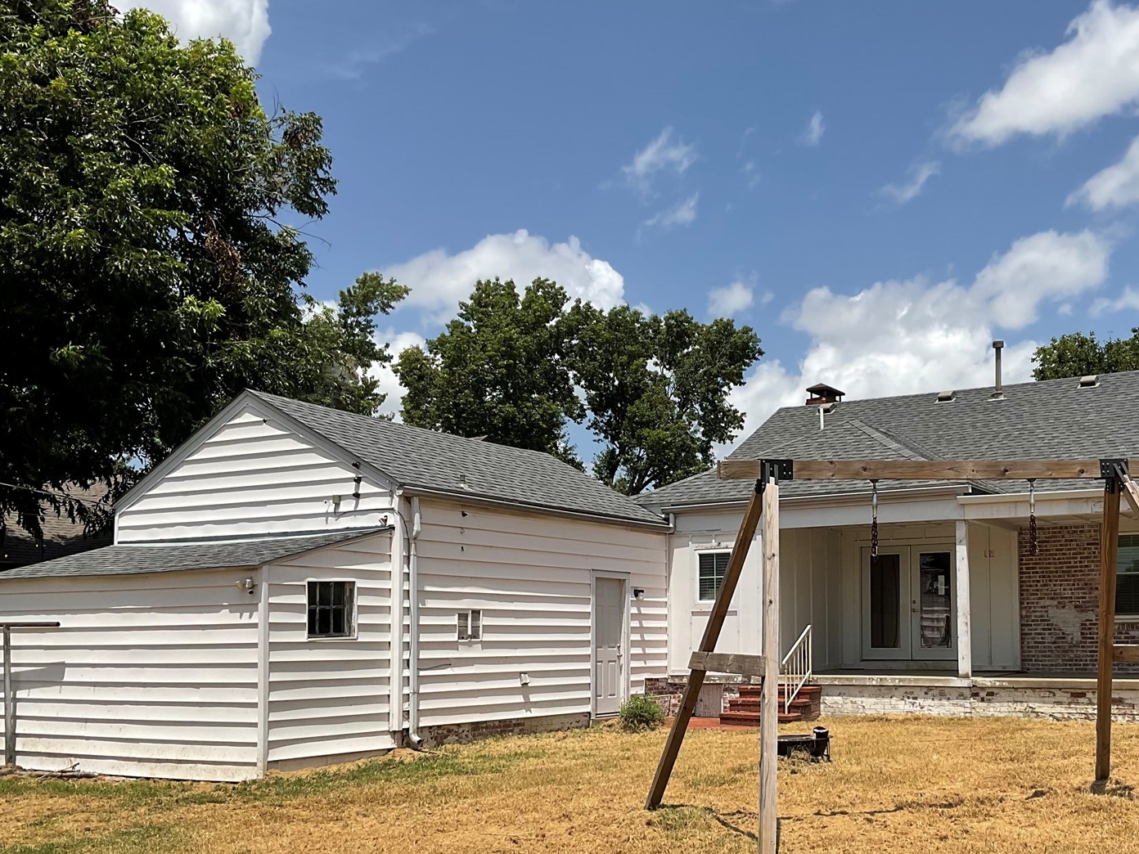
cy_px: 568
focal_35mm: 40
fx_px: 1316
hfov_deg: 46.2
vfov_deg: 35.6
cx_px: 736
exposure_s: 1/2801
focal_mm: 3
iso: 16
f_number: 1.8
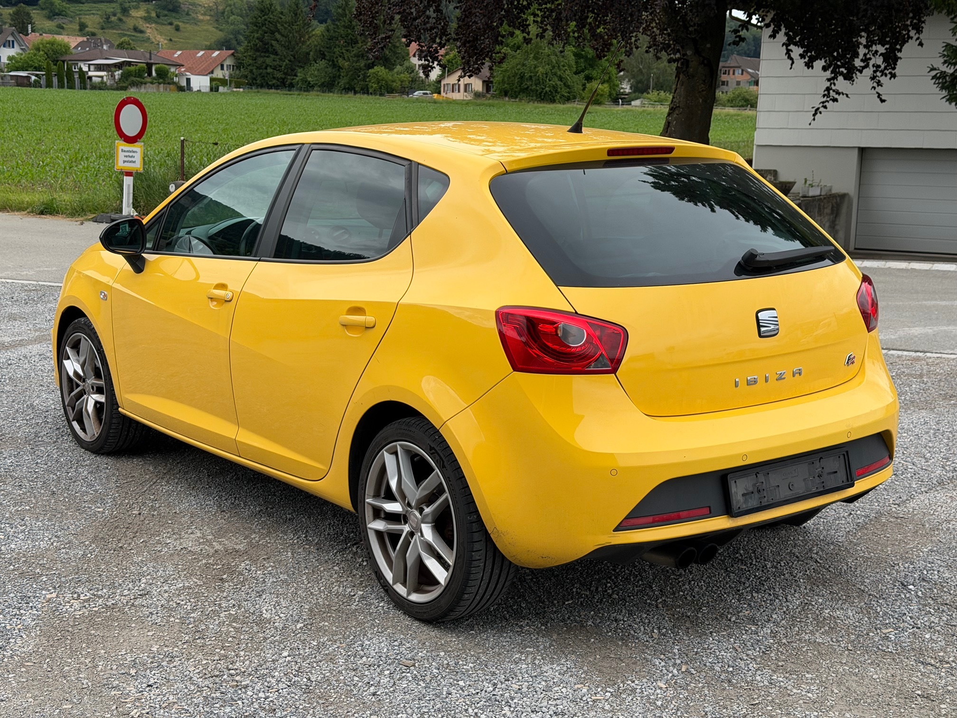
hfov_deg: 39.7
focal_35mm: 48
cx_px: 478
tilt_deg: -9.7
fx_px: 1327
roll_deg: -0.5
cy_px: 359
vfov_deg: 30.3
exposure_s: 1/1754
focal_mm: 6.76
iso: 64
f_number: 1.78
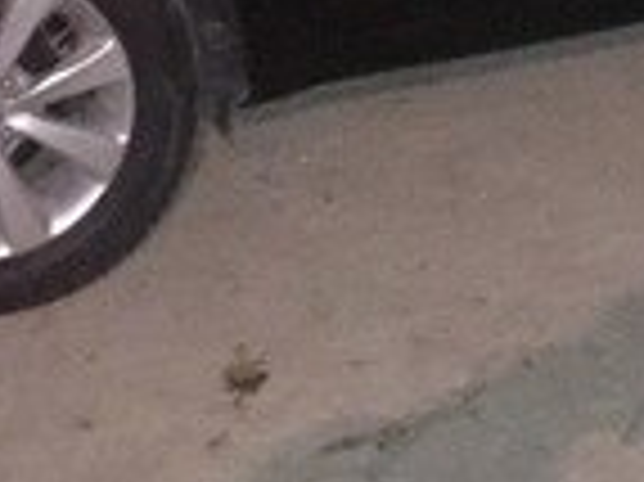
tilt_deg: -16.2
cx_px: 423
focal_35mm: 134
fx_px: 2491
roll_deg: +3.8
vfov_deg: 10.7
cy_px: -236
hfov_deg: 14.7
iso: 640
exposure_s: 1/17
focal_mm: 4.15
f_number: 2.2
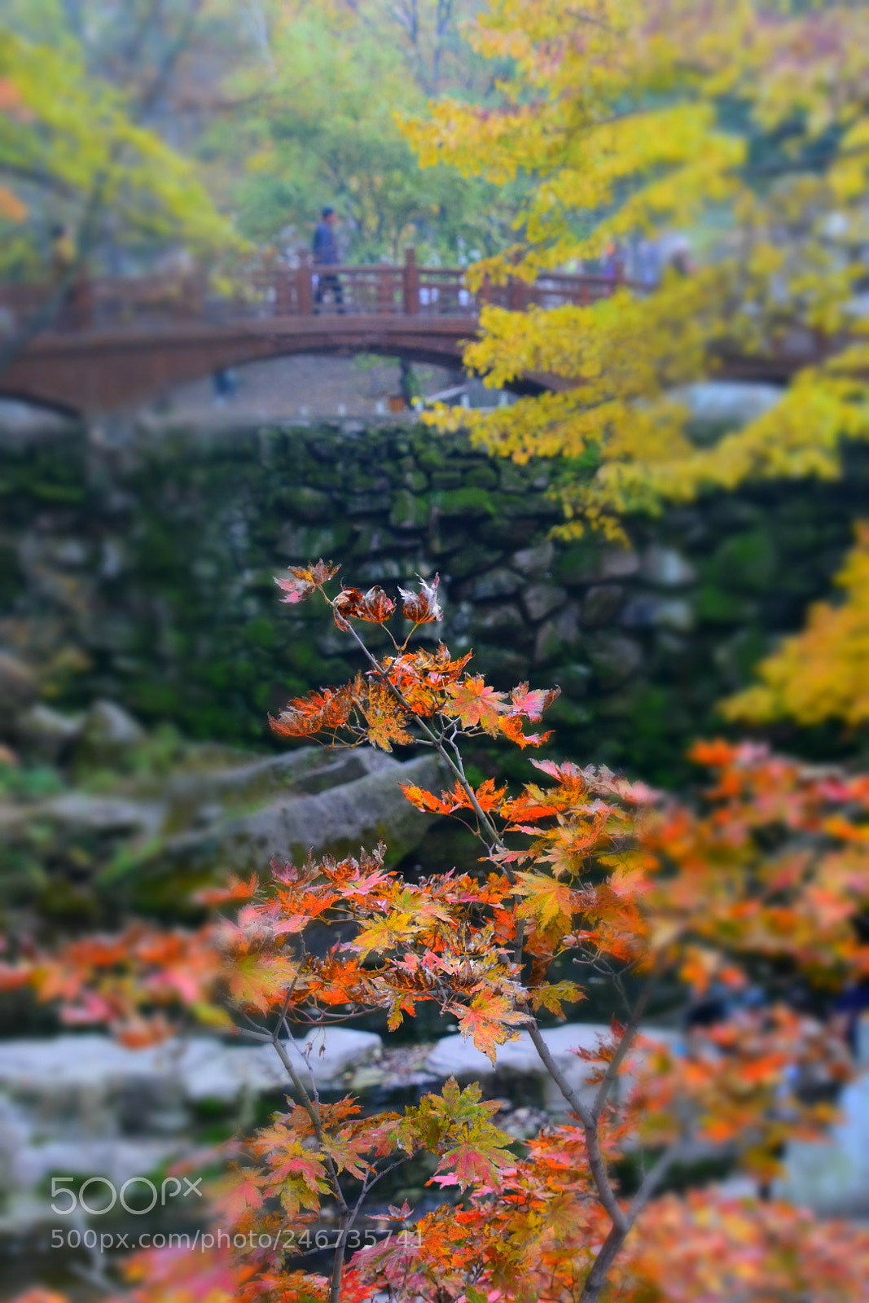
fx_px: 2606
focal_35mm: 72
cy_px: 652
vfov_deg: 28.1
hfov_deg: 18.9
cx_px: 434
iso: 400
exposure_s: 1/30
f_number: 9
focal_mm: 48
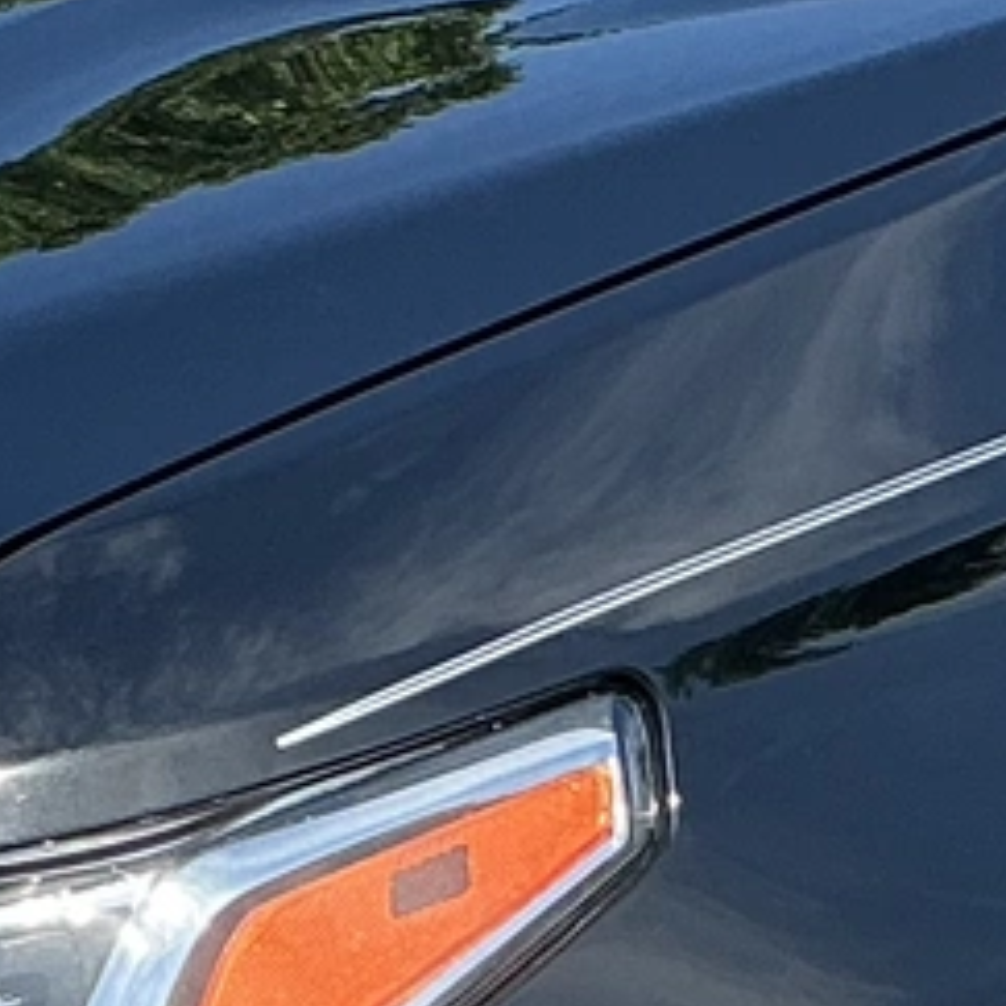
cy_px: 1081
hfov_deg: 8.6
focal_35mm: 204
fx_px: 6707
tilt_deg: -15.8
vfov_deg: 8.5
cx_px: 232
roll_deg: -2.4
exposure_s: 1/944
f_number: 1.8
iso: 25
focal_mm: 3
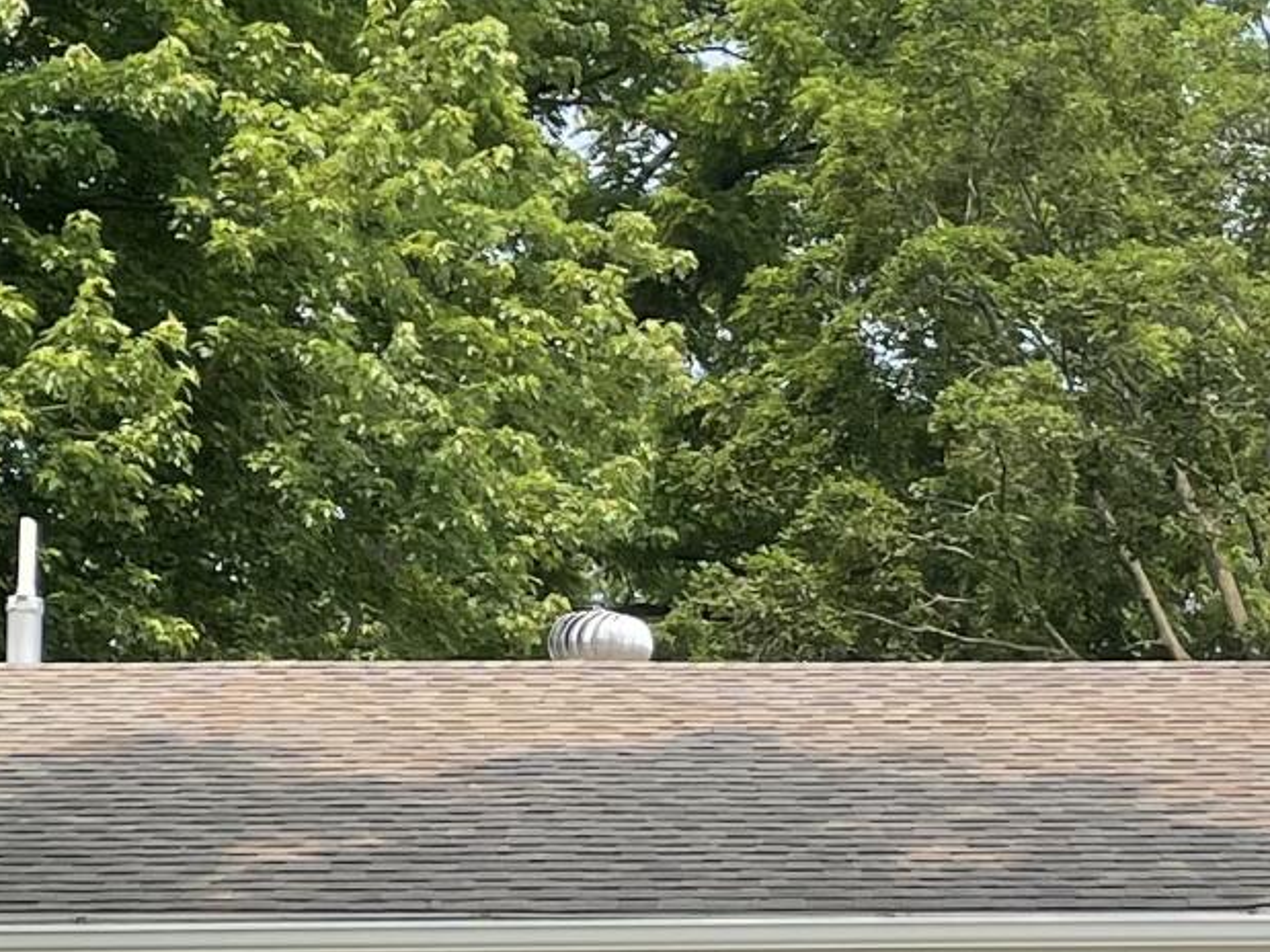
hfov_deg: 15.6
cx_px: 640
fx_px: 4622
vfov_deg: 11.6
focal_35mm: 126
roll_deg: +0.2
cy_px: 960
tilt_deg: +7.7
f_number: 1.6
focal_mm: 4.2
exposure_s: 1/2212
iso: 32
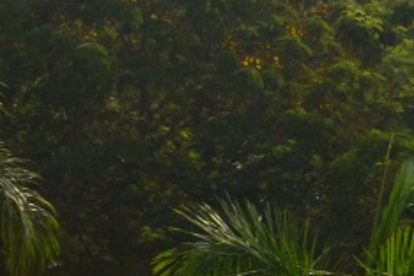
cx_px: 347
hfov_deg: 13.3
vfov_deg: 8.6
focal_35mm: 154
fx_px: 1771
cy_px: -223
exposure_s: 1/500
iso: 320
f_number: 11
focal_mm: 24
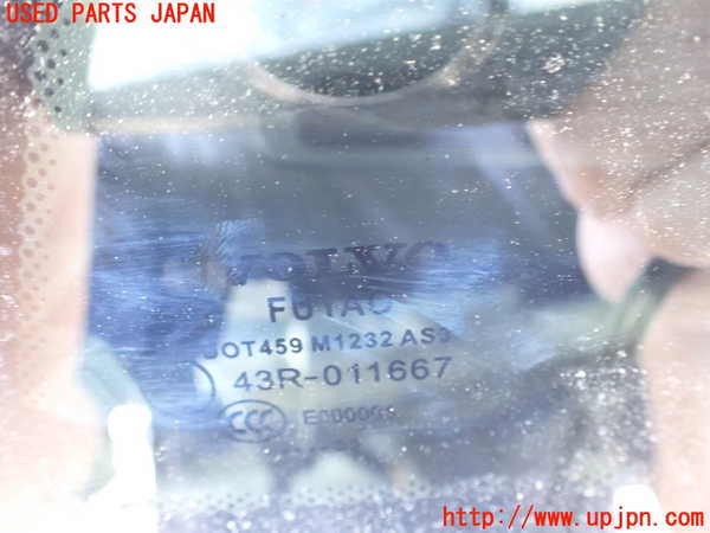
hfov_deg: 60.0
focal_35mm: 30
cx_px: 355
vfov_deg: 46.8
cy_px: 266
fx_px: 615
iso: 1600
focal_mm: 5.4
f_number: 2.3
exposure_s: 1/30
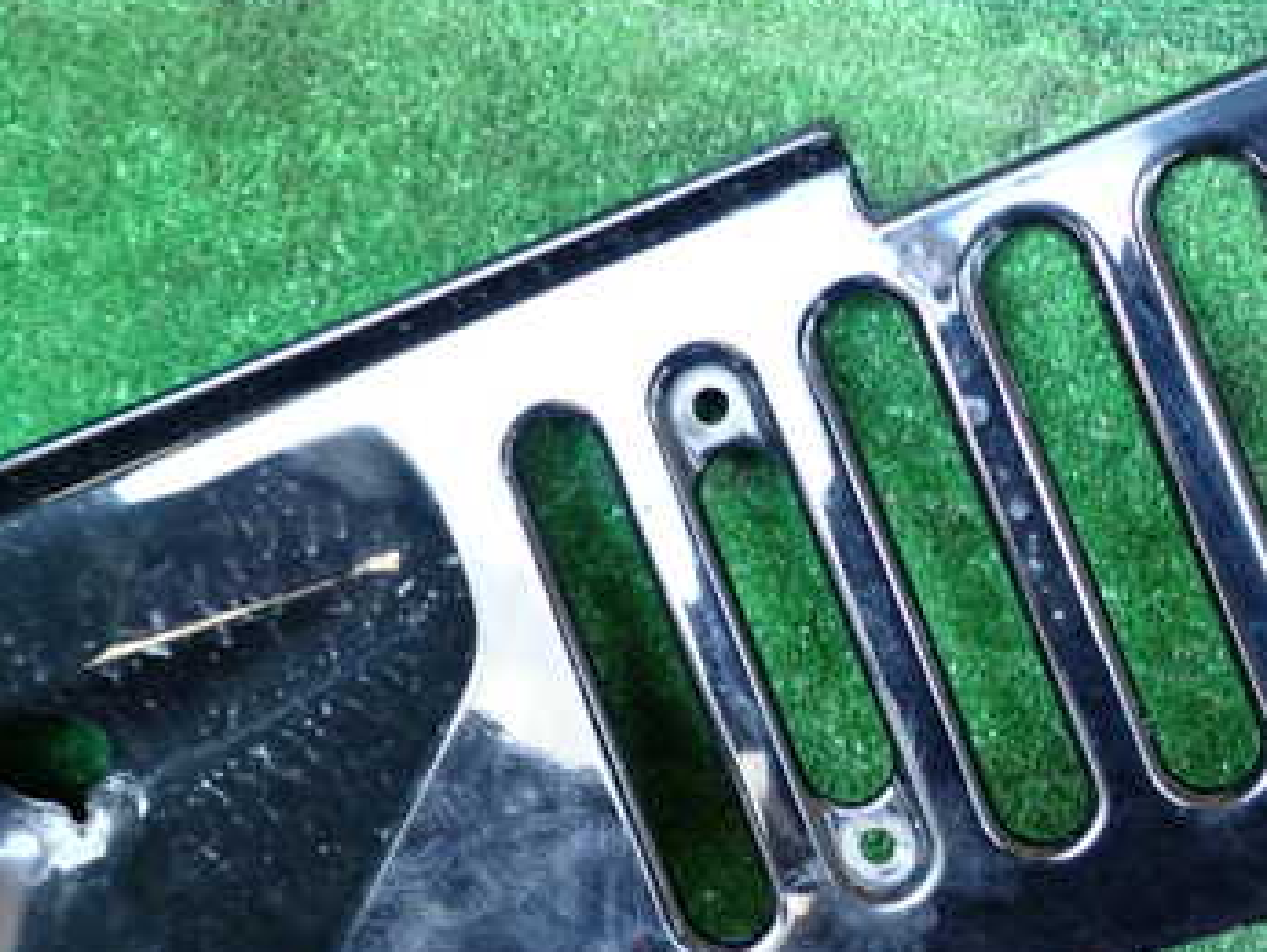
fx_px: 1905
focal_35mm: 52
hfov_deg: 36.8
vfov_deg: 28.0
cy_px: 597
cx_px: 619
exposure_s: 1/30
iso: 250
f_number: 2.3
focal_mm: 5.4
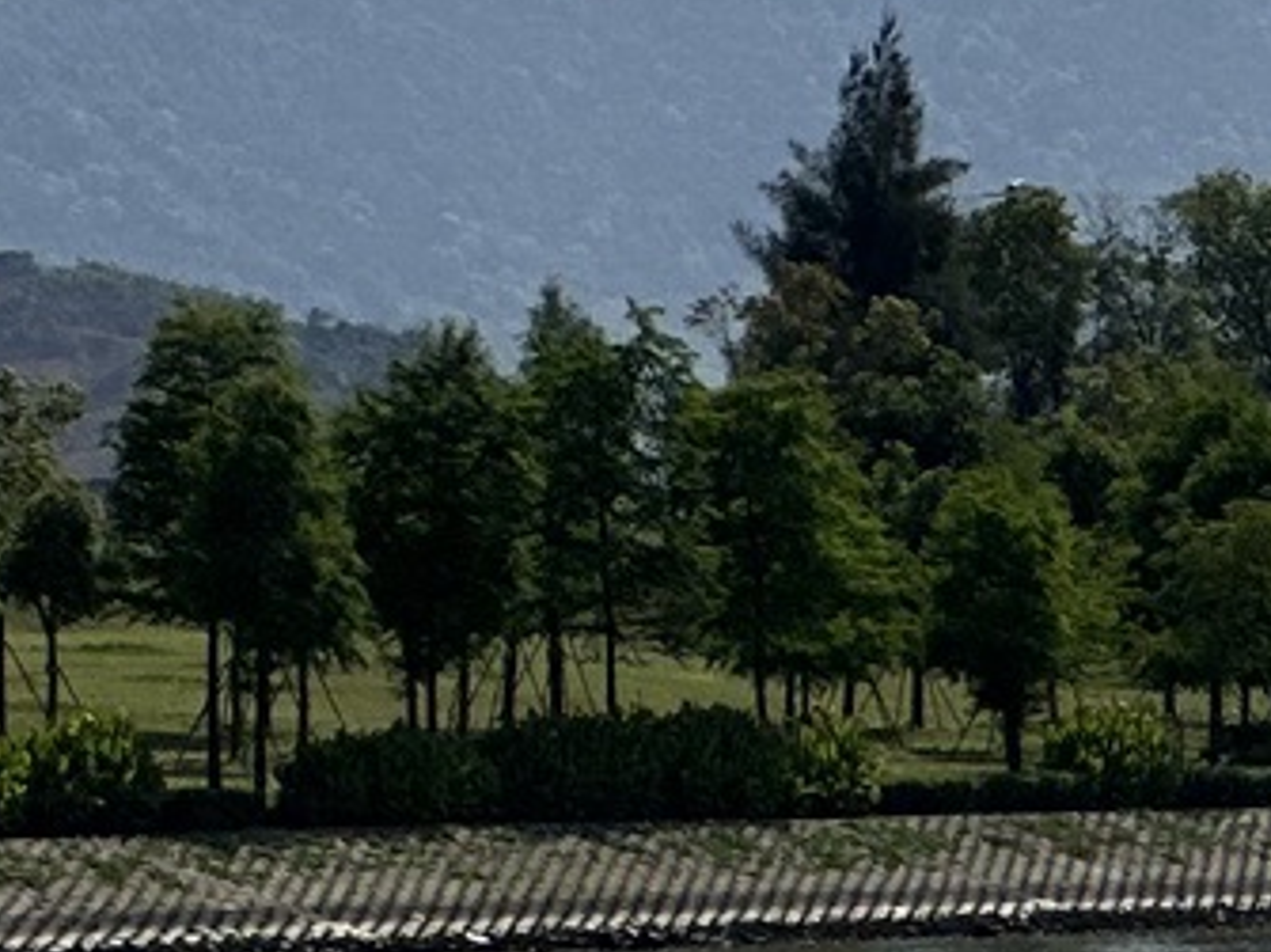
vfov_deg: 3.2
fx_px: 16884
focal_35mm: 460
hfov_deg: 4.2
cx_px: 3377
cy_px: 360
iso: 32
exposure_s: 1/1575
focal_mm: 9
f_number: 2.8
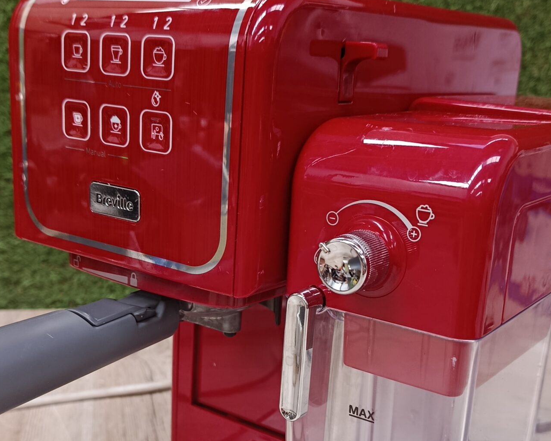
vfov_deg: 31.7
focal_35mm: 47
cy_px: 306
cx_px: 266
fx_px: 767
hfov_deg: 39.5
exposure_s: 1/100
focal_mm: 5.24
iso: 441
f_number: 1.7
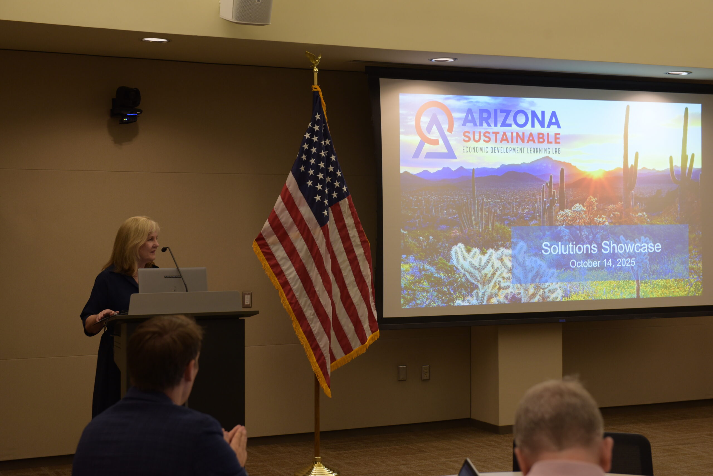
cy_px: 238
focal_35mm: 60
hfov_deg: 33.4
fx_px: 1189
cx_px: 356
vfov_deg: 22.6
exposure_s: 1/60
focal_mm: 60
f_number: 5
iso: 800
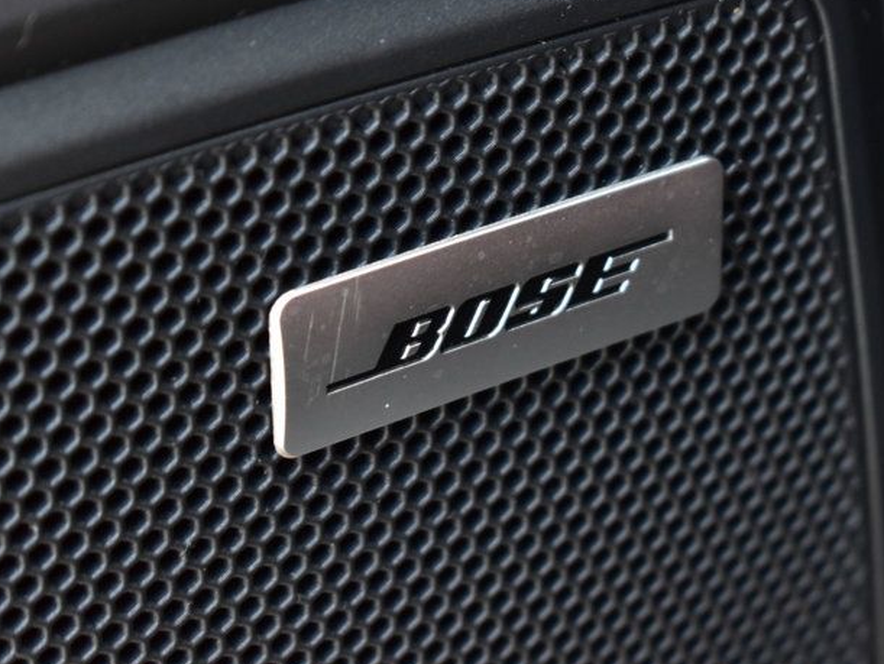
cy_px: 182
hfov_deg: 14.8
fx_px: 3393
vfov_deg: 11.2
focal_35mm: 133
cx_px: 509
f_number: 6.3
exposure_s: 1/15
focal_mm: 55
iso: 1100
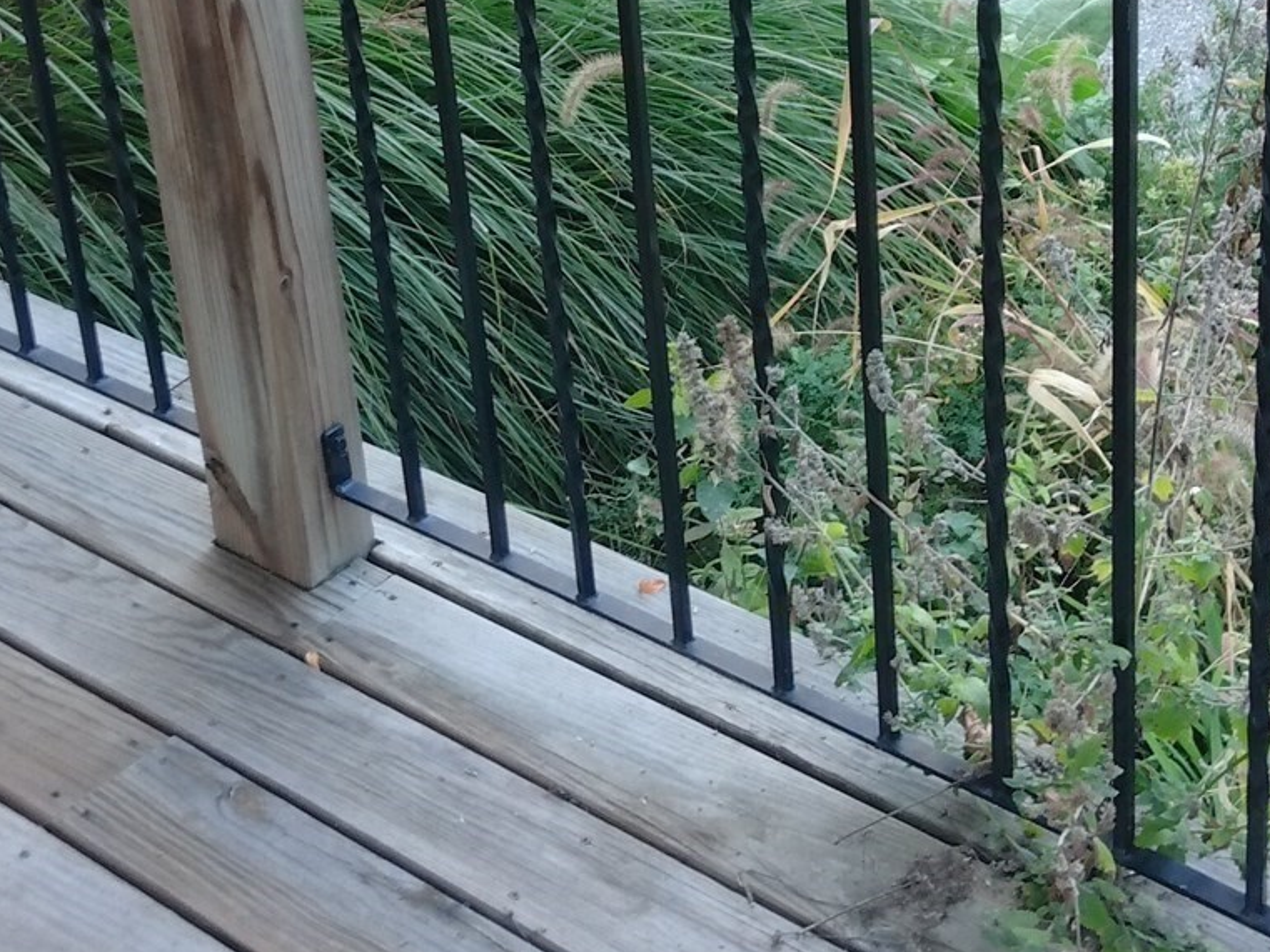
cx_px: 704
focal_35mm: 70
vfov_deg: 20.6
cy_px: 87
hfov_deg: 27.8
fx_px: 2569
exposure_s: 1/50
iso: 160
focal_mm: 3
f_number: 2
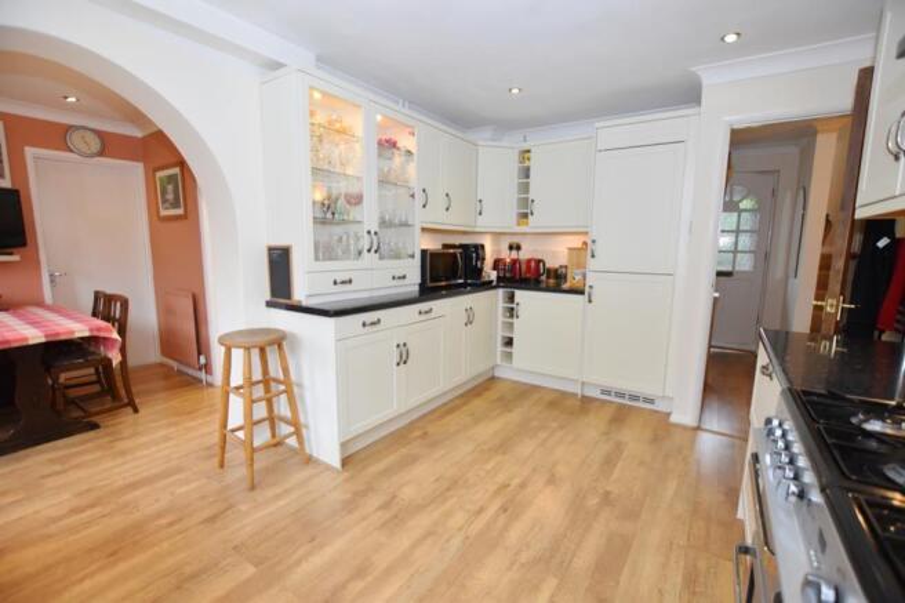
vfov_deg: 77.3
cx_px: 452
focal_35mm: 15
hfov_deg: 100.4
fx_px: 377
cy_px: 302
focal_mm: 10
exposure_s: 1/125
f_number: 3.5
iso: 900
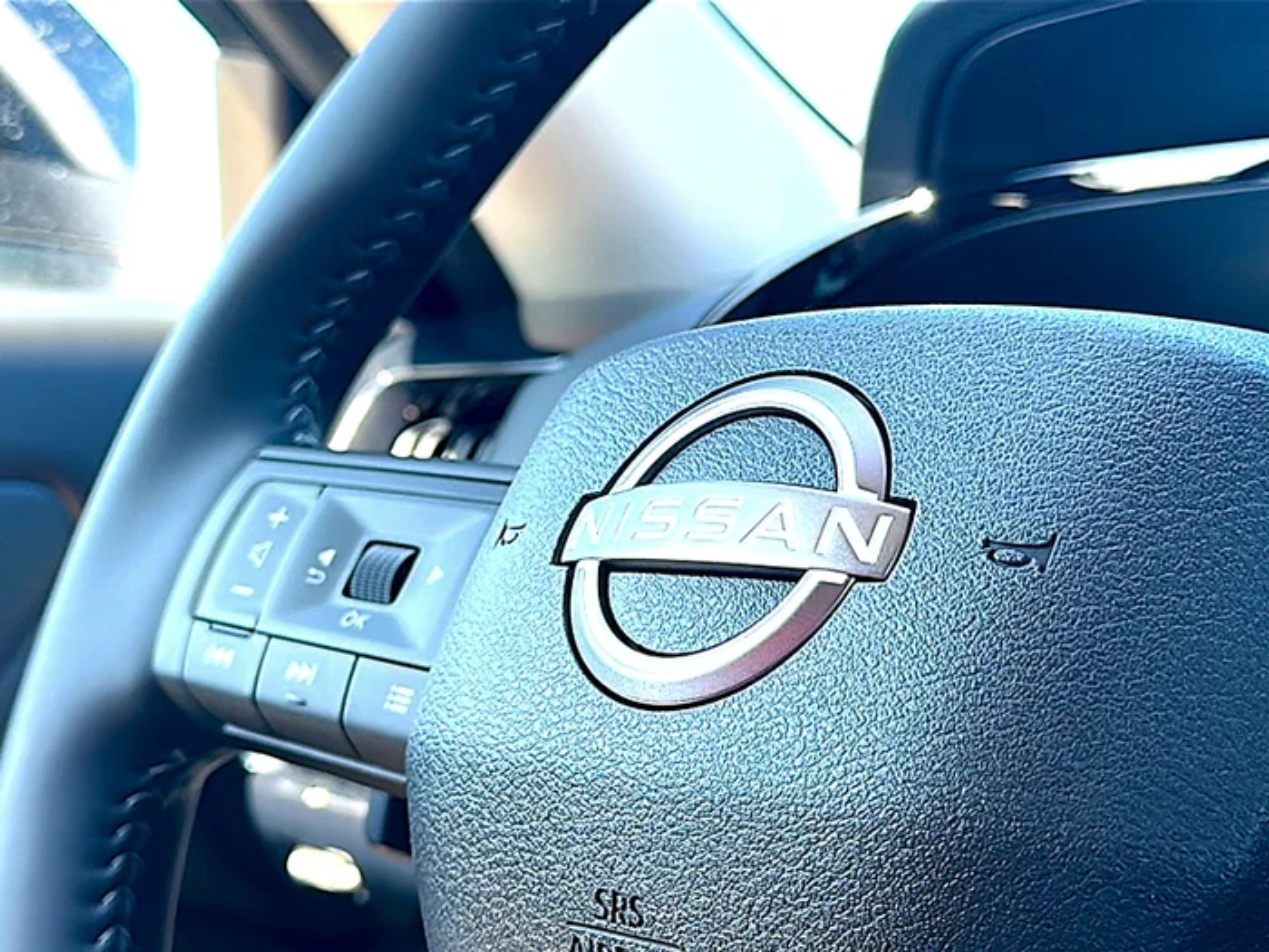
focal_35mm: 49
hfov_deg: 38.9
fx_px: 1796
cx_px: 634
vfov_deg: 29.7
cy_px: 476
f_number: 1.78
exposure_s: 1/156
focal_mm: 6.86
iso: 64
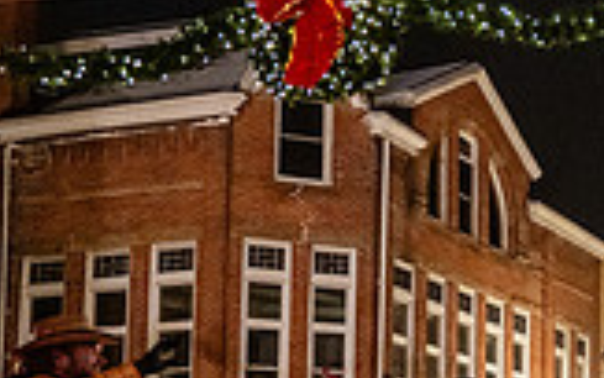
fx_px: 1433
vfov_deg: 14.8
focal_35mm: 87
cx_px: 893
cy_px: 387
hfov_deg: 20.5
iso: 6400
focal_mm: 24
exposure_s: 1/250
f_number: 3.2
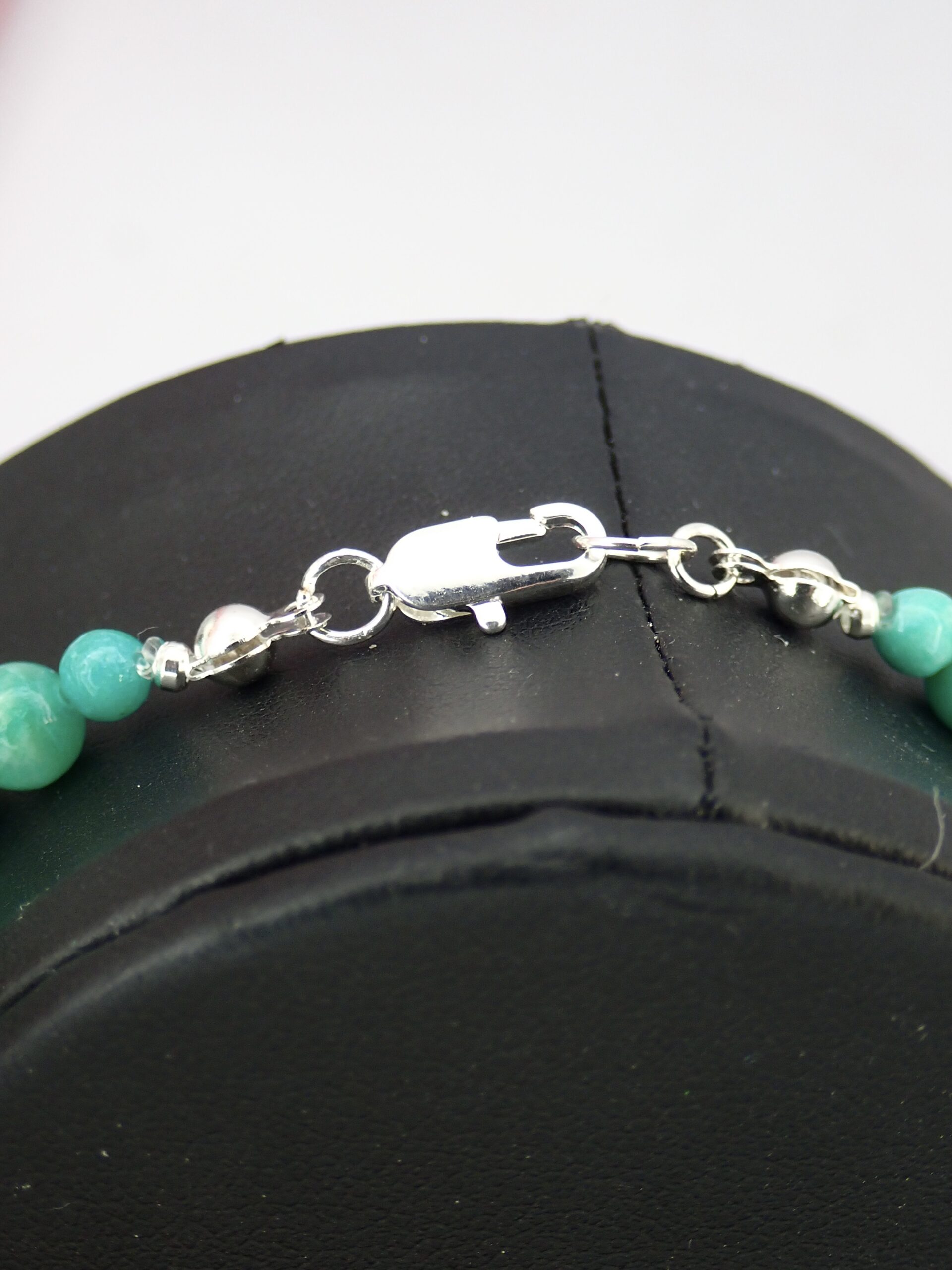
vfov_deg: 29.0
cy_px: 635
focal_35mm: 67
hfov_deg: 21.9
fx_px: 2457
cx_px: 476
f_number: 3.8
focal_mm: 11.88
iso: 200
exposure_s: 1/80
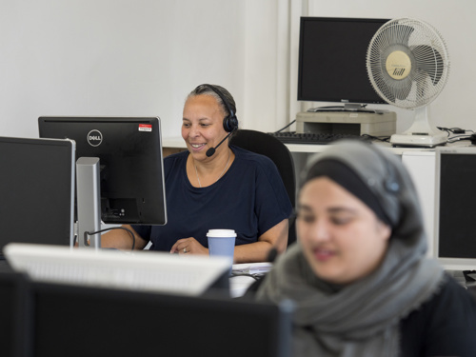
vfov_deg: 8.7
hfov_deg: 11.6
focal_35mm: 170
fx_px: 2338
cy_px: 178
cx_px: 238
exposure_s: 1/125
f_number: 2.8
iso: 800
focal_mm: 82
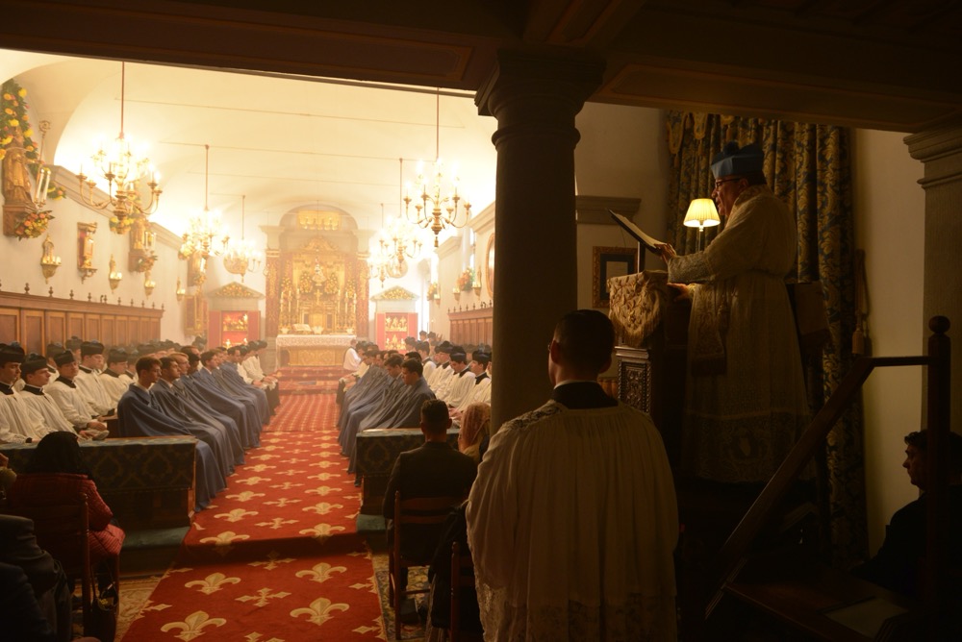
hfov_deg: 78.5
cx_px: 481
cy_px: 321
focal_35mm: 22
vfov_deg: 57.3
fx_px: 588
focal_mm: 22
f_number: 4
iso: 1600
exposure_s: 1/60
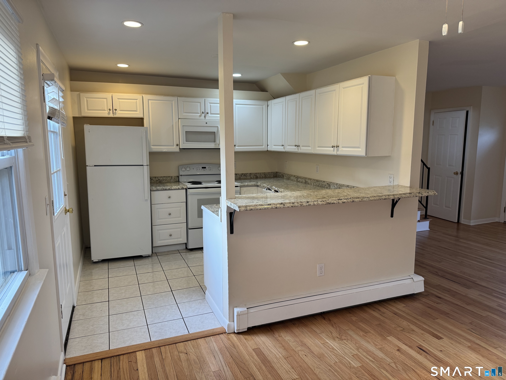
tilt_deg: -9.6
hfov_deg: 71.6
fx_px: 351
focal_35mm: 24
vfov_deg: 56.8
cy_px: 190
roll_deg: +0.2
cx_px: 253
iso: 160
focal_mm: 6.76
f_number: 1.78
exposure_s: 1/120
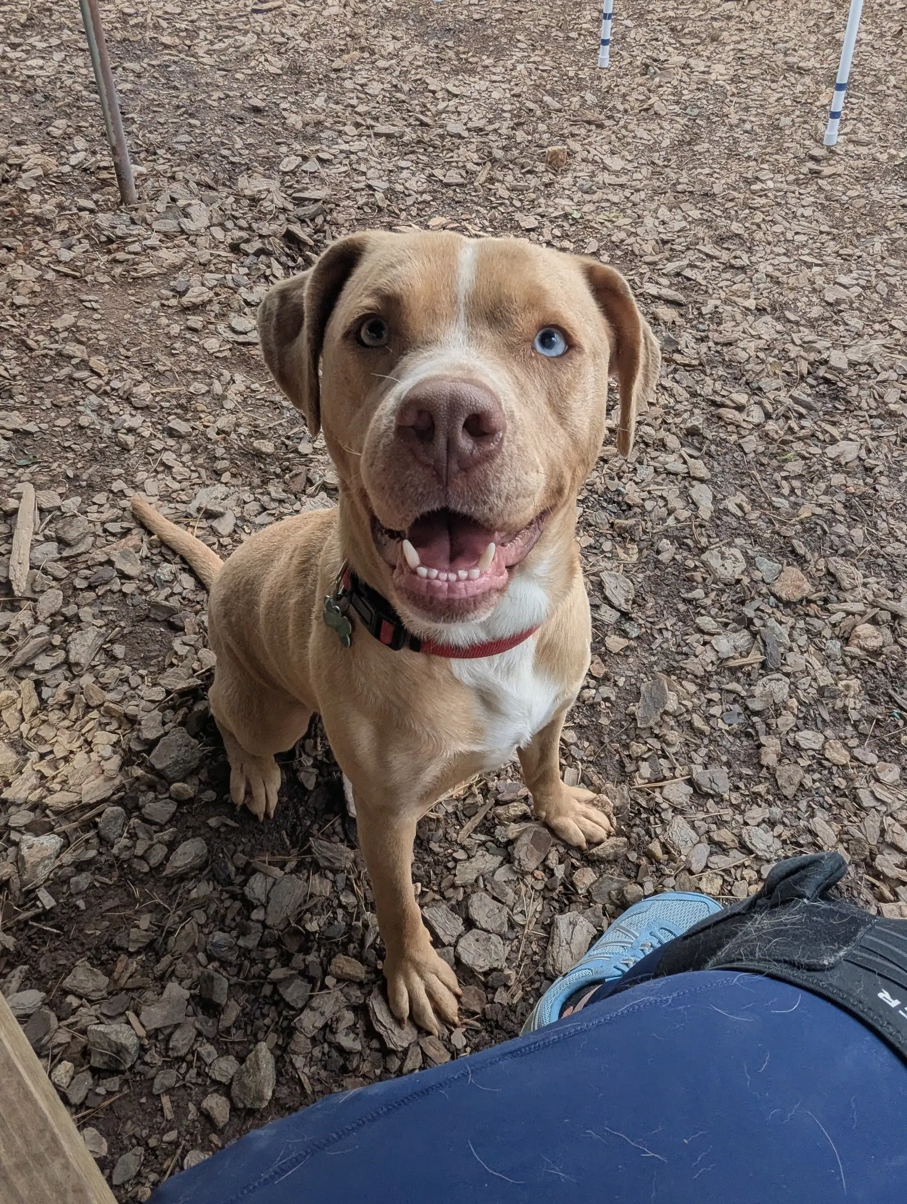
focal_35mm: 16
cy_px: 602
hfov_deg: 78.2
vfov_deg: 94.4
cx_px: 454
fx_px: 558
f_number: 2.2
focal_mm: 2.35
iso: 143
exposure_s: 1/271
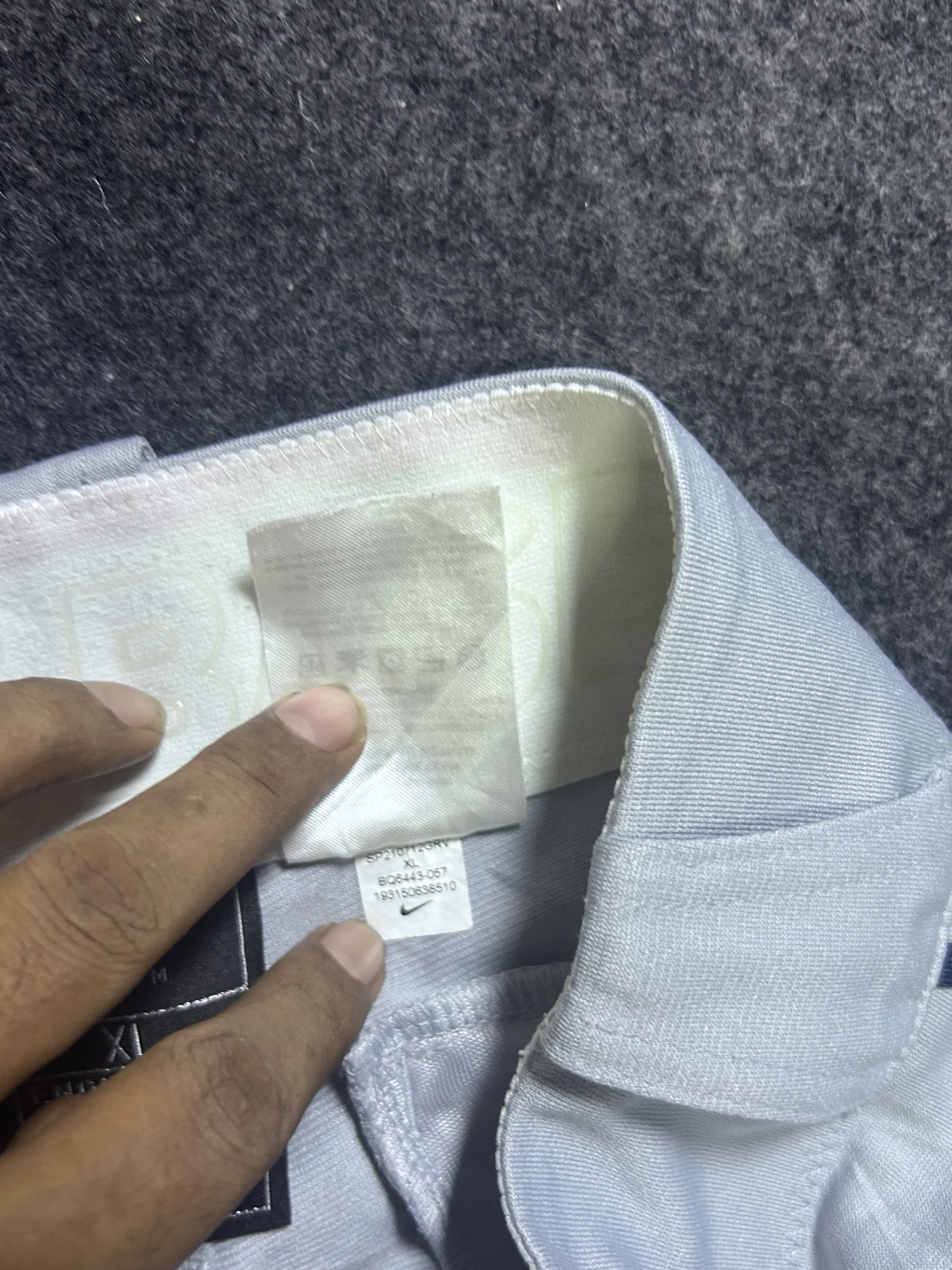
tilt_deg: -61.0
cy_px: 699
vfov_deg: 59.8
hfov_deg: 46.8
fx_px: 1100
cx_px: 466
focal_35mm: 30
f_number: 1.5
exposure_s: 1/50
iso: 125
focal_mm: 5.7
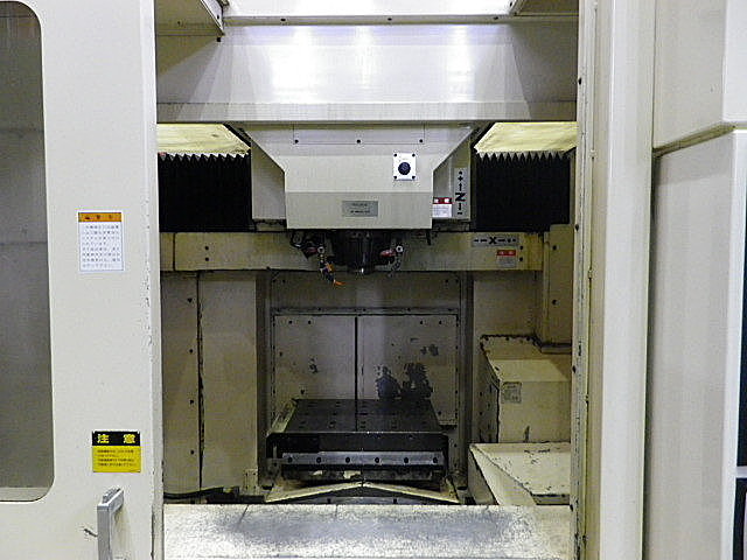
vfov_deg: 54.9
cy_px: 280
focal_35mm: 25
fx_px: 539
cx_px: 374
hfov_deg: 69.4
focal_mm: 4.5
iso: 500
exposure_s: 1/15
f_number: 3.5
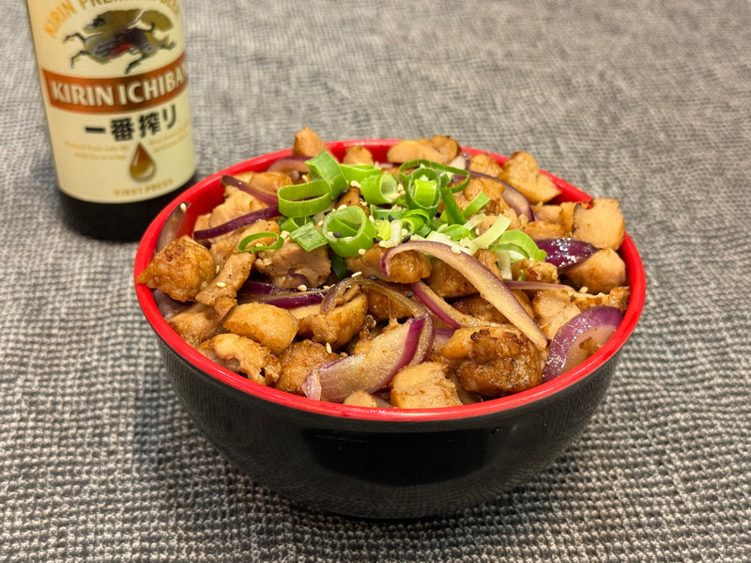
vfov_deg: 30.2
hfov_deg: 39.7
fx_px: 1041
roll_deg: -2.3
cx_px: 376
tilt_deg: -33.4
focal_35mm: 48
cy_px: 282
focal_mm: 6.76
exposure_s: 1/50
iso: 250
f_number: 1.78
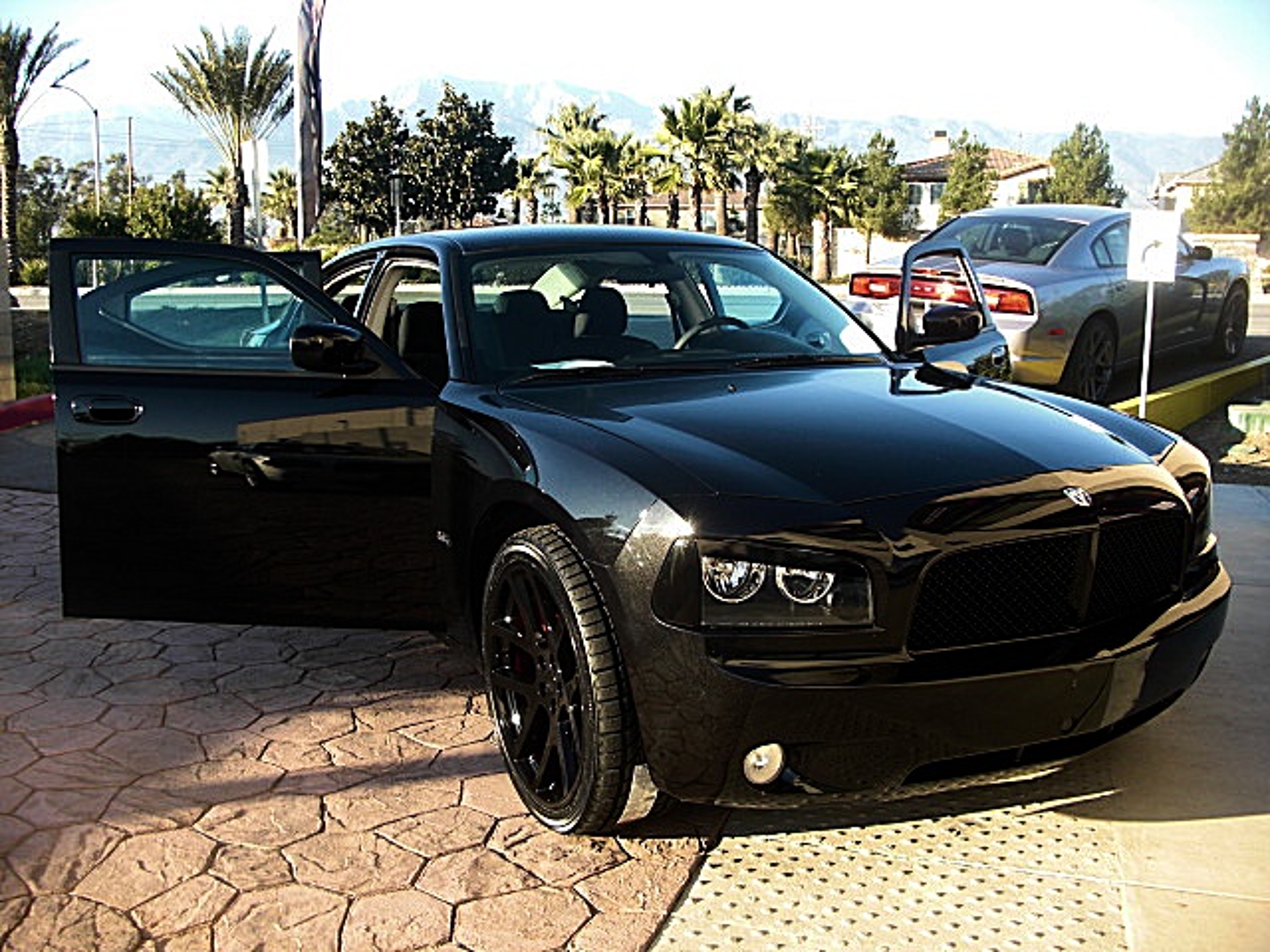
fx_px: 1321
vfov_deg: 39.7
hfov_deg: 51.4
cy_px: 476
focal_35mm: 36
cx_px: 635
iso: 50
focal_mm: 6.3
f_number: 2.8
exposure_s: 1/160
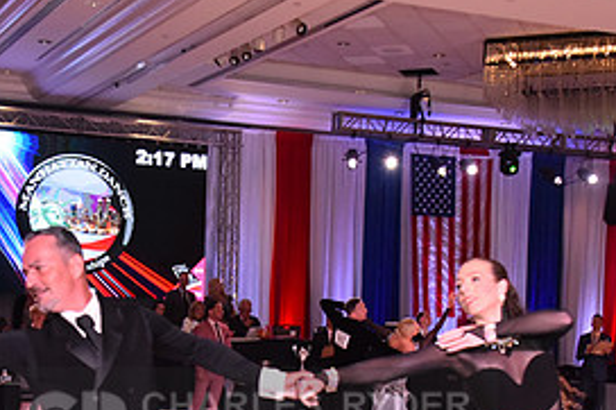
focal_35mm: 64
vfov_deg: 20.4
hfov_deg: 31.4
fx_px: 1094
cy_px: 427
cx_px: 251
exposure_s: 1/320
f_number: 6.3
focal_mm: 30
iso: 2500
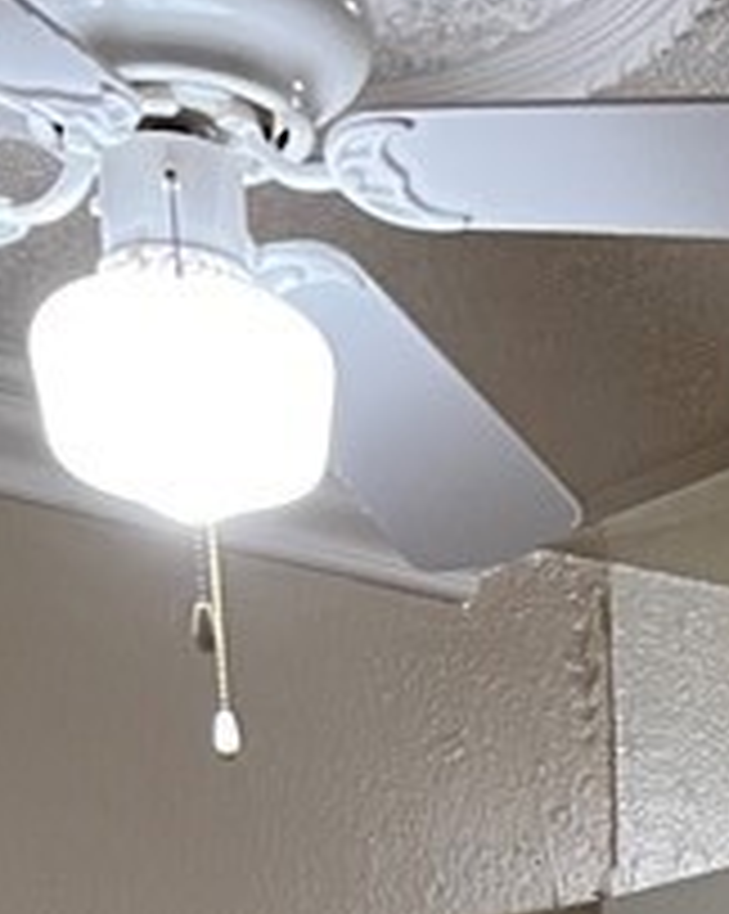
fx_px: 3457
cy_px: 2206
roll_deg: +1.1
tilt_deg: -8.5
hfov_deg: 11.4
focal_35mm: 128
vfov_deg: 12.0
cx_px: 1220
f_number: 1.5
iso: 80
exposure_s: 1/60
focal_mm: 5.7
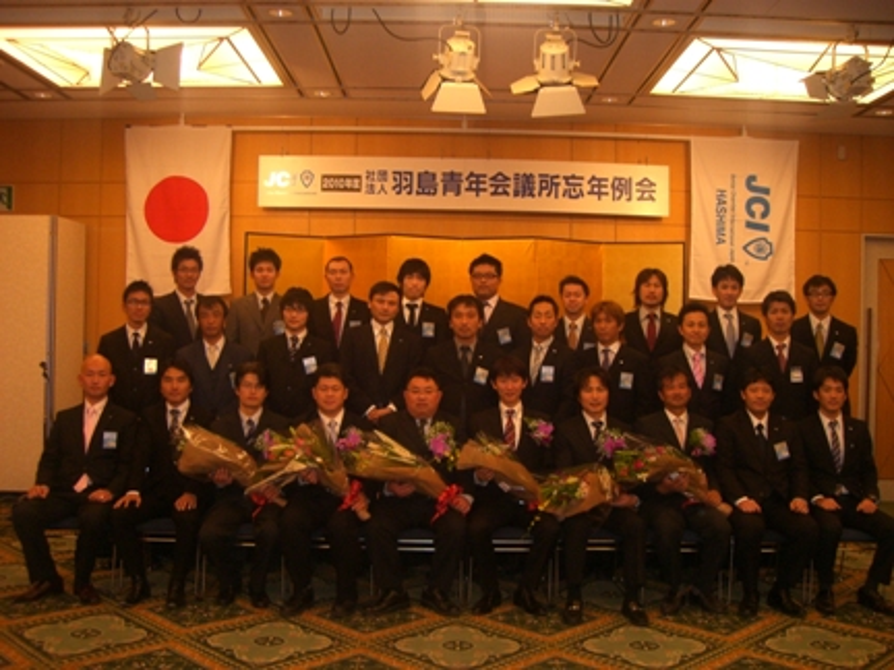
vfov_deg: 37.7
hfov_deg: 49.0
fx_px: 981
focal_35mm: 38
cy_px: 335
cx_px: 447
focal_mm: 6.2
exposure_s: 1/60
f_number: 2.7
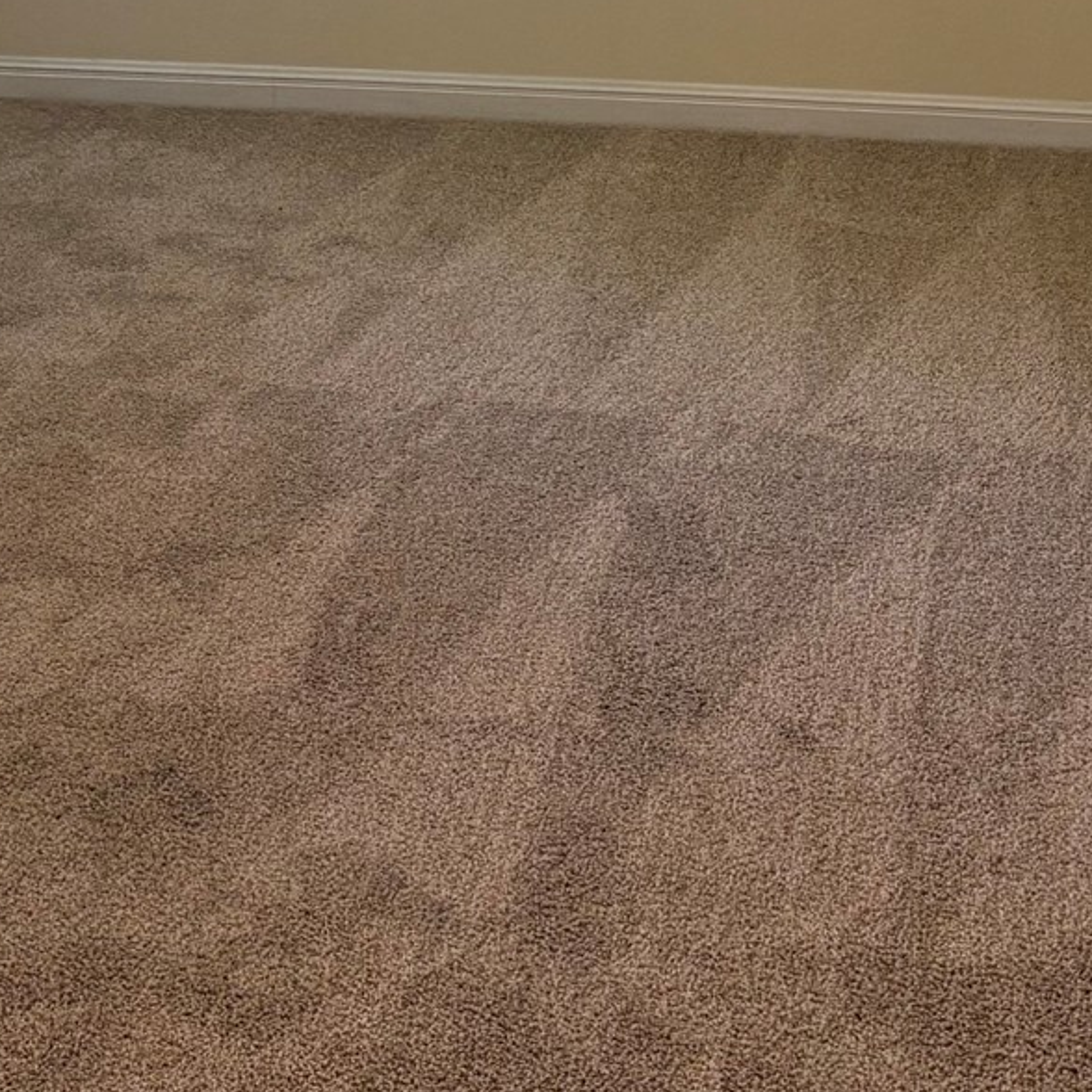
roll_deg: +0.1
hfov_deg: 21.6
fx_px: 2855
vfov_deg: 20.2
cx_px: 596
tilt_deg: -7.5
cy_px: -234
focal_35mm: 80
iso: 160
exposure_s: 1/120
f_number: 1.6
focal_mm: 5.96
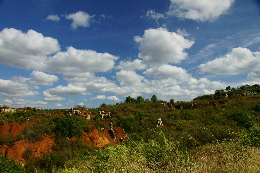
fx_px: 181
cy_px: 89
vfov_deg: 51.3
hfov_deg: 71.5
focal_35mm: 25
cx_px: 130
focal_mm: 16
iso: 1000
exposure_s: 1/2000
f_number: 8
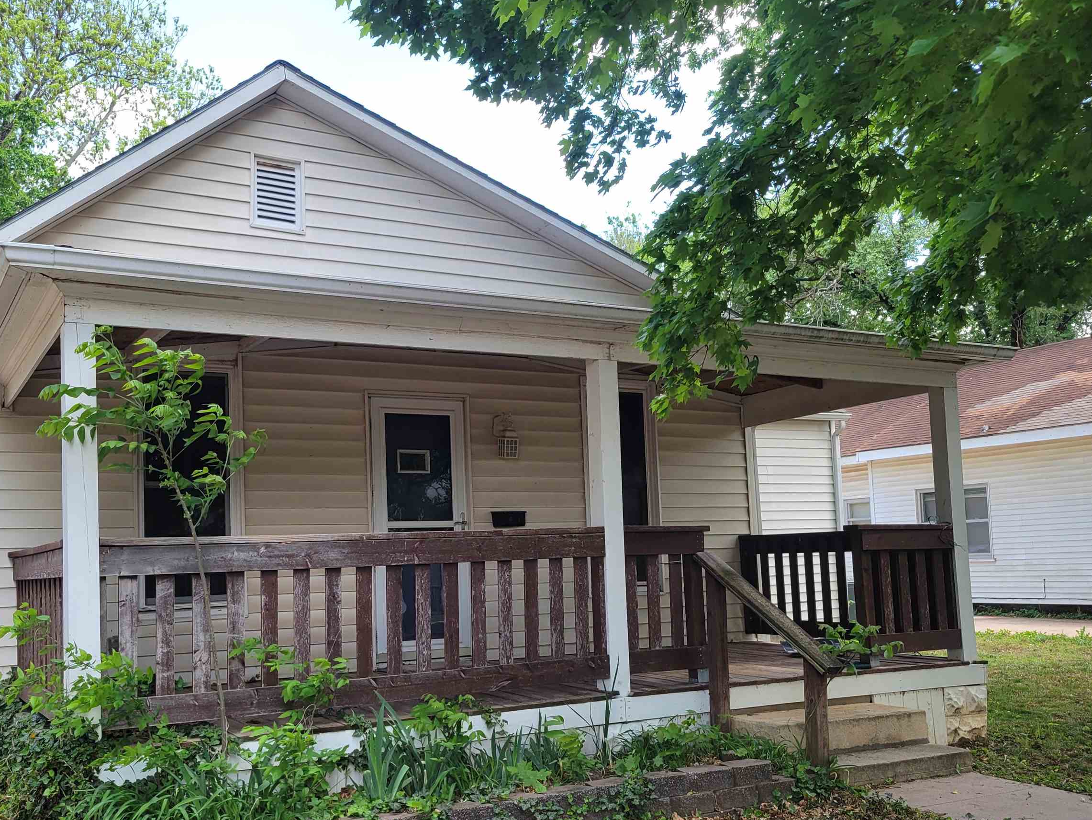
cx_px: 456
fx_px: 1104
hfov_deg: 52.4
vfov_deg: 40.5
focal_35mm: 35
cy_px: 488
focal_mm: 5.4
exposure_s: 1/360
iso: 40
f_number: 1.8
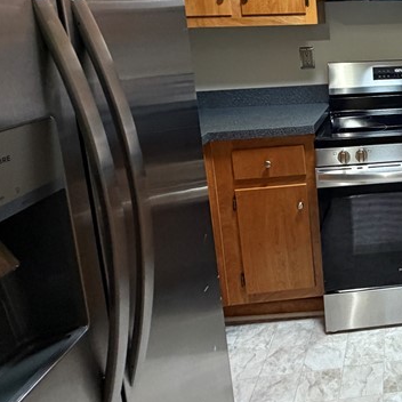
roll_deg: +1.5
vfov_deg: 43.8
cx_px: 452
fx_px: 473
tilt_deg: -7.1
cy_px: 79
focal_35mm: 36
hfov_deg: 37.7
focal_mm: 2.22
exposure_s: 1/60
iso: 400
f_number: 2.2
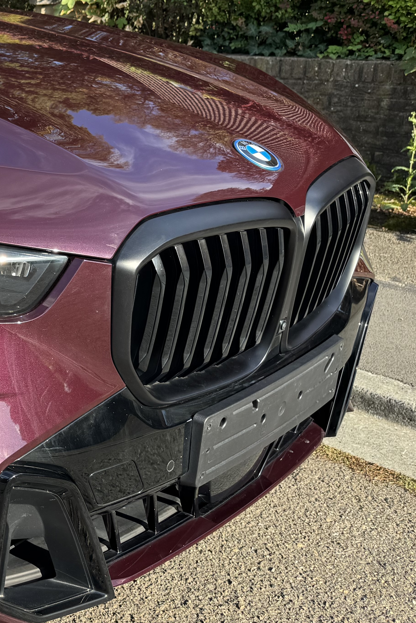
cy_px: 242
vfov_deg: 38.0
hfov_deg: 21.6
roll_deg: +2.1
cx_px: -216
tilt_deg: -14.3
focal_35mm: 52
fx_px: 901
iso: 80
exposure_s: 1/938
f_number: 1.78
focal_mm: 6.76
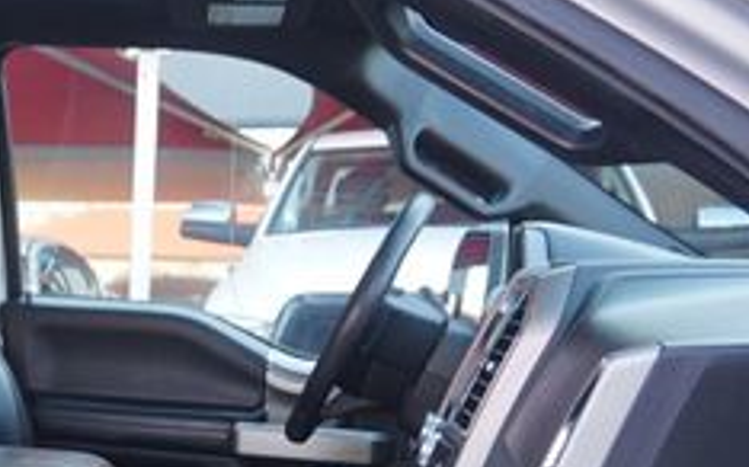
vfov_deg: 18.9
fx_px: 1367
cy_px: 464
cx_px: -115
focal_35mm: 67
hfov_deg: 27.5
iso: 200
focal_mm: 16
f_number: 4
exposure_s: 1/60
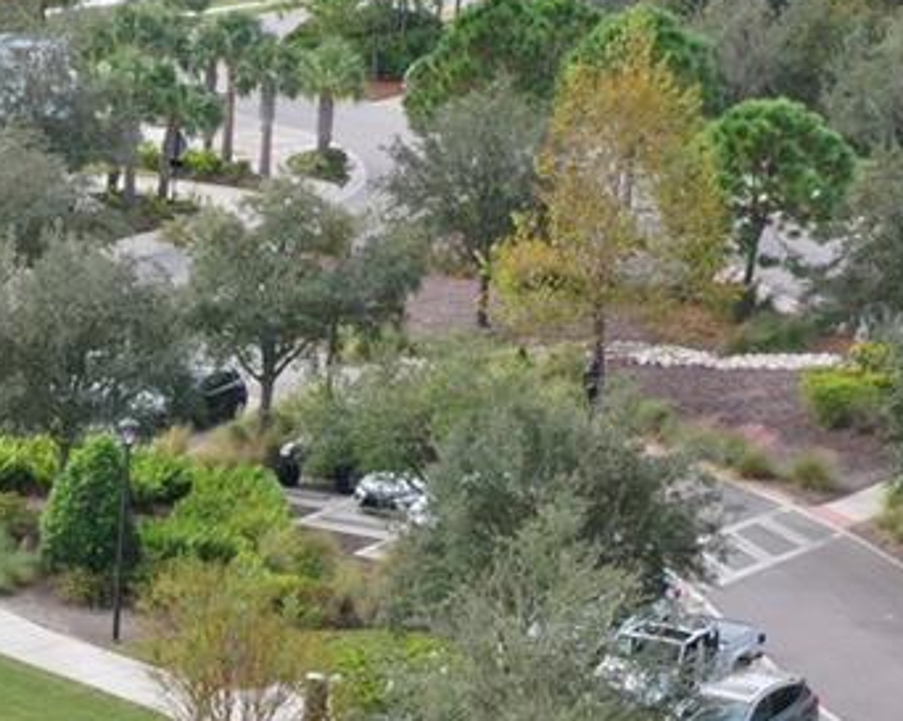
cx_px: -607
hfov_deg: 14.2
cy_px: 948
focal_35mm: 123
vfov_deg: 12.1
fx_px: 3284
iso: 100
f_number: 7.1
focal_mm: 10.26
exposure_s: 1/100
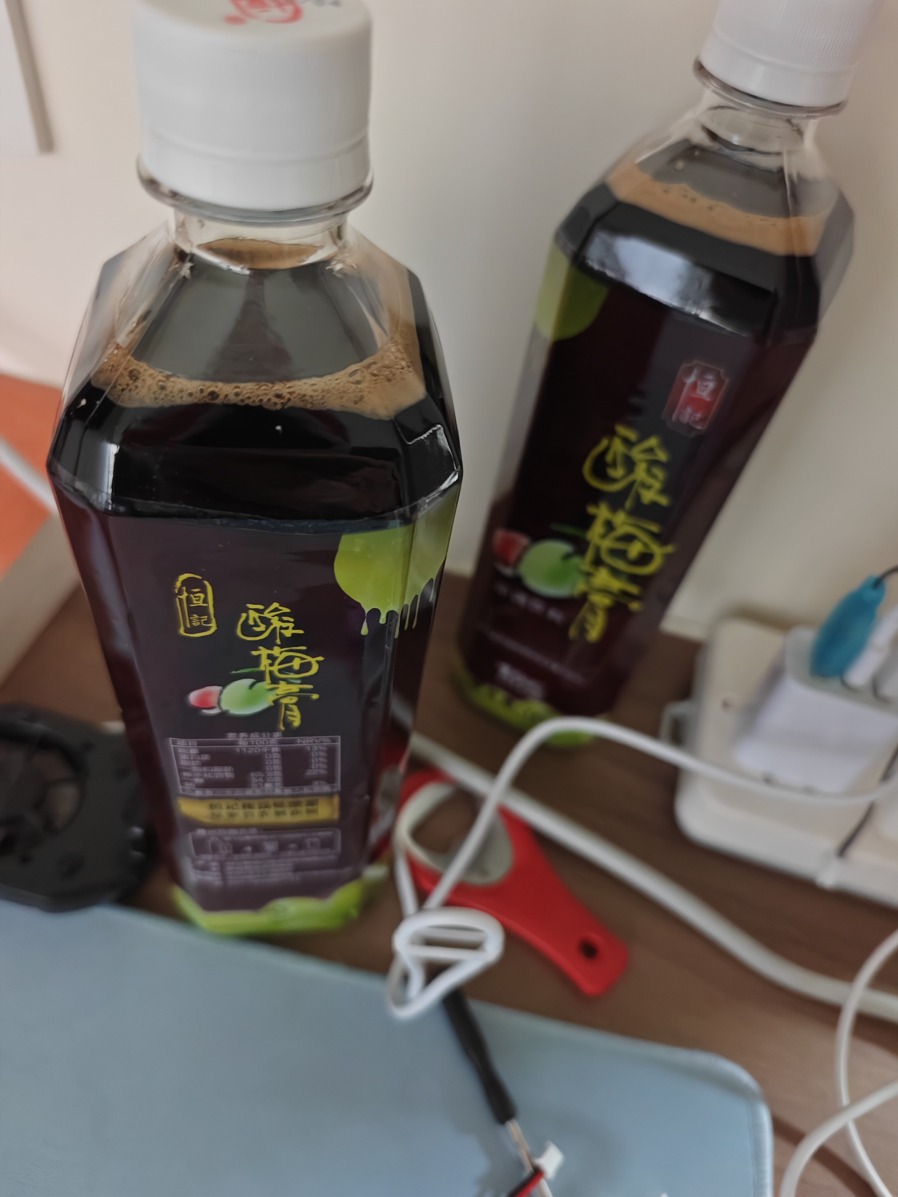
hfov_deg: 58.9
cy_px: 598
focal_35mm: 23
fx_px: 796
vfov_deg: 73.9
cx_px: 449
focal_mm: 6.45
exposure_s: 1/100
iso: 9919
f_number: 1.68
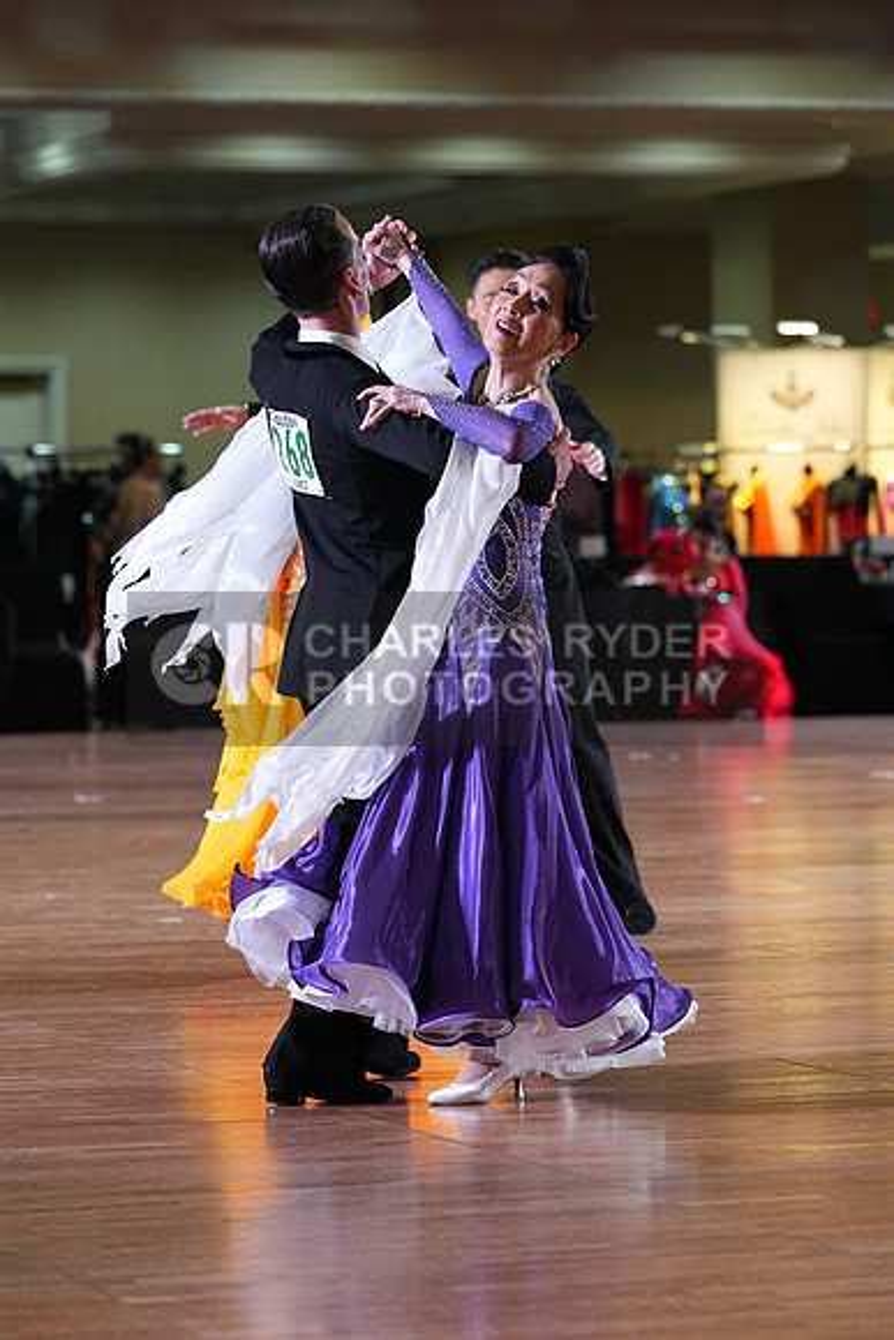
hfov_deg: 8.6
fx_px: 5919
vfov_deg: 12.9
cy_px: 670
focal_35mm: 159
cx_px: 447
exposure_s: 1/400
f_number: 5
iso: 6400
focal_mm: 159
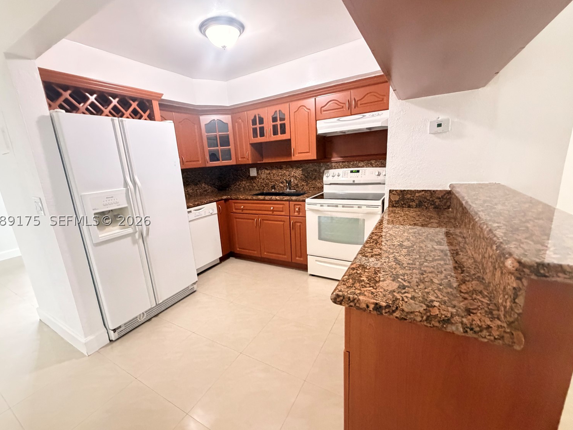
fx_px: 248
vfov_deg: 81.7
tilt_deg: -13.7
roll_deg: +4.4
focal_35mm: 15
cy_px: 220
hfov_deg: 98.0
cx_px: 268
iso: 800
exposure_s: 1/60
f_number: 2.2
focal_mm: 2.22
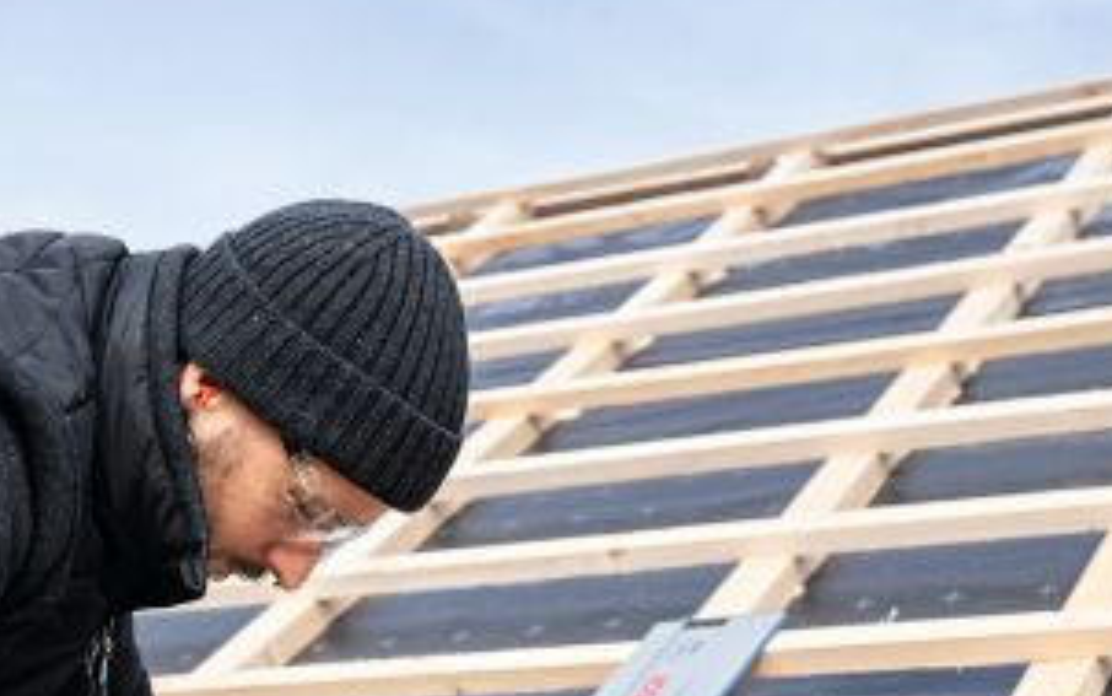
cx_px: 118
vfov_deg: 14.3
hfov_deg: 24.3
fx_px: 2507
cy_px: 1177
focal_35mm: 83
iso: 100
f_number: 4
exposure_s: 1/250
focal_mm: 24.5
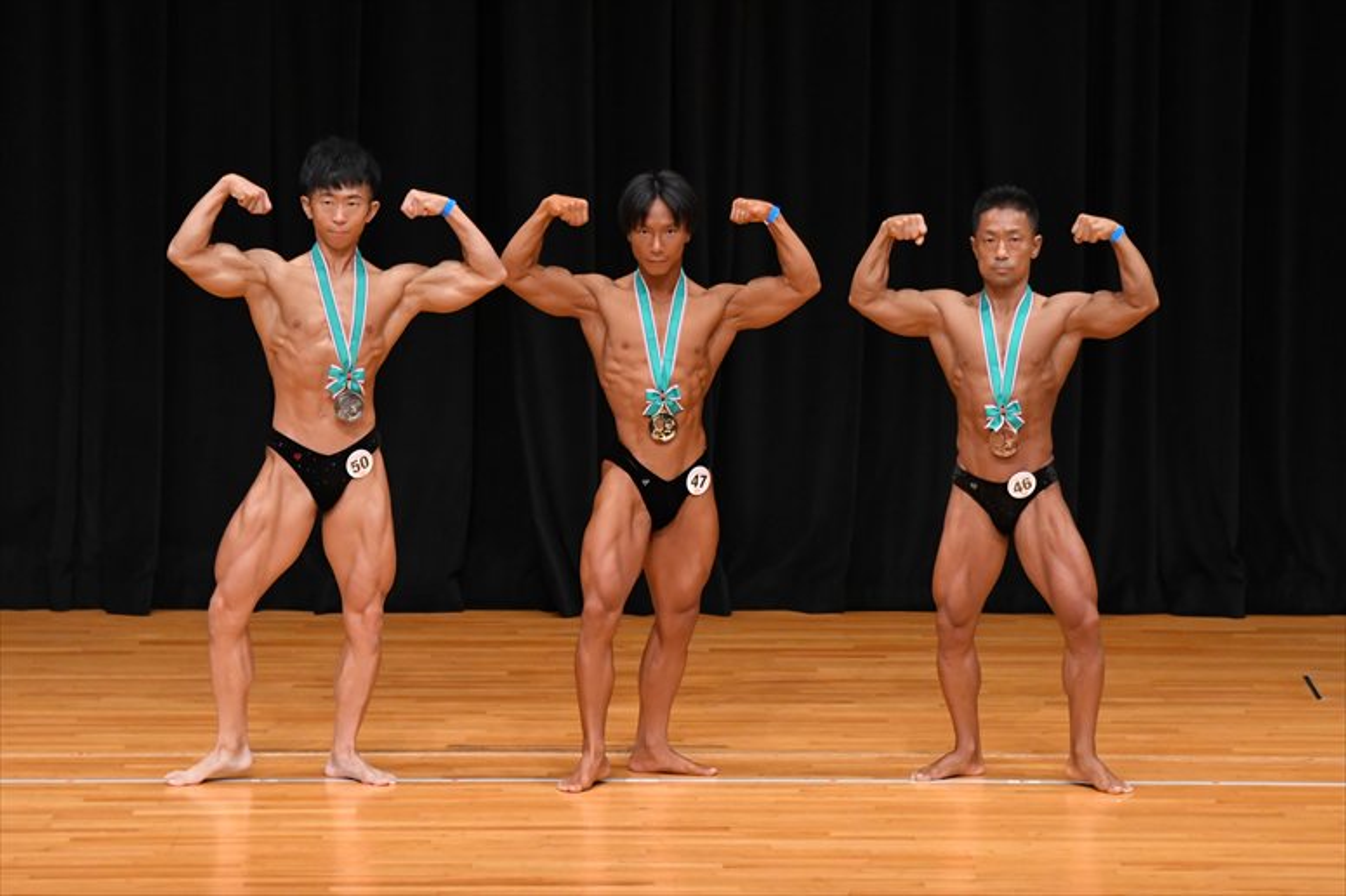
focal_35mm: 240
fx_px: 8969
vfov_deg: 5.7
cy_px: 448
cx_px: 673
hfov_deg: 8.6
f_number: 5.6
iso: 3200
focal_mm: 160
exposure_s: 1/400
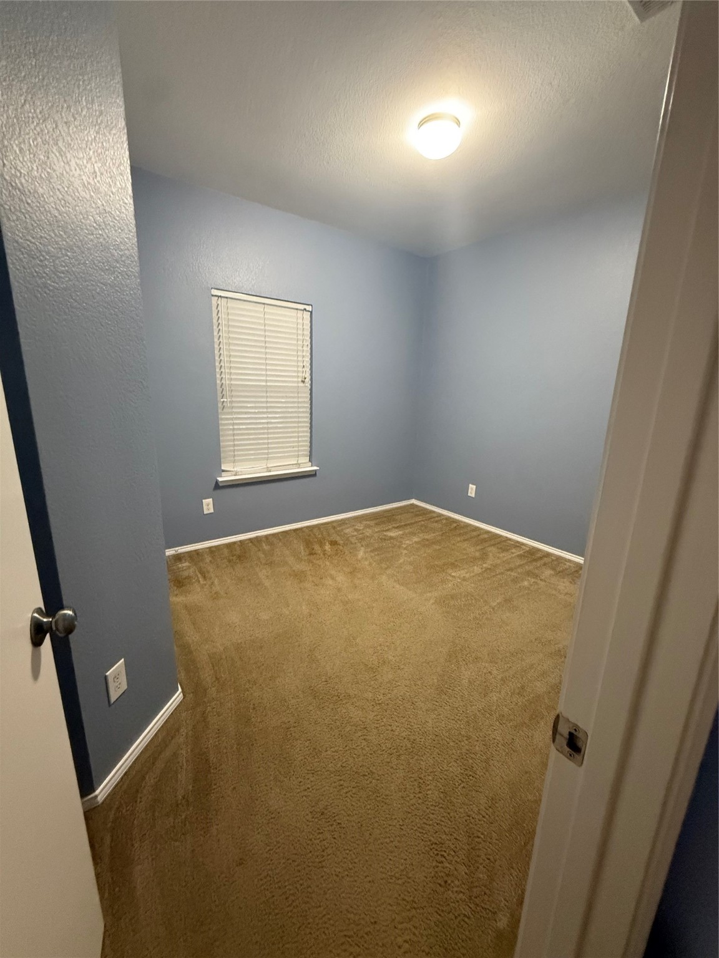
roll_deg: -2.4
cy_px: 479
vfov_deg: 102.1
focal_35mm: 14
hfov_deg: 85.7
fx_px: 388
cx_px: 360
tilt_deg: -12.2
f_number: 2.2
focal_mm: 2.22
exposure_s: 1/60
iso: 640
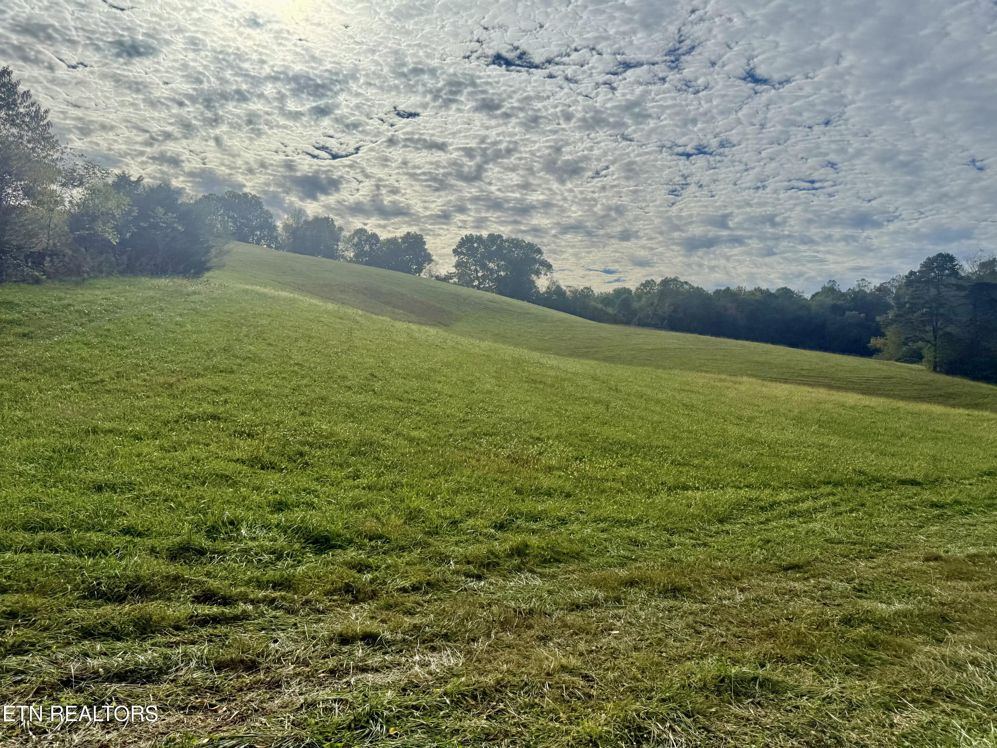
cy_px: 374
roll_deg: +1.8
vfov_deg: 56.8
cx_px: 498
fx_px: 691
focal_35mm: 24
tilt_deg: -0.5
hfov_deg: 71.6
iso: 80
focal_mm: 6.76
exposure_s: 1/14286
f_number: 1.78
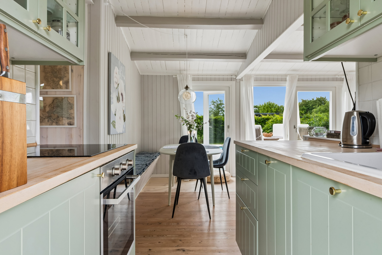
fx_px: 244
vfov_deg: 55.1
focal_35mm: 23
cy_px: 128
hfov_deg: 76.1
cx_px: 191
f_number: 13
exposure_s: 1/50
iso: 400
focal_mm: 23
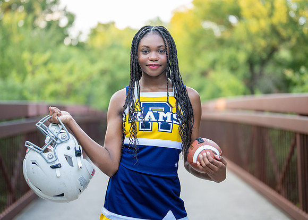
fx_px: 527
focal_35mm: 60
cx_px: 162
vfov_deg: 23.5
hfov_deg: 32.6
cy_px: 98
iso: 400
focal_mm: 50
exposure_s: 1/500
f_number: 1.2
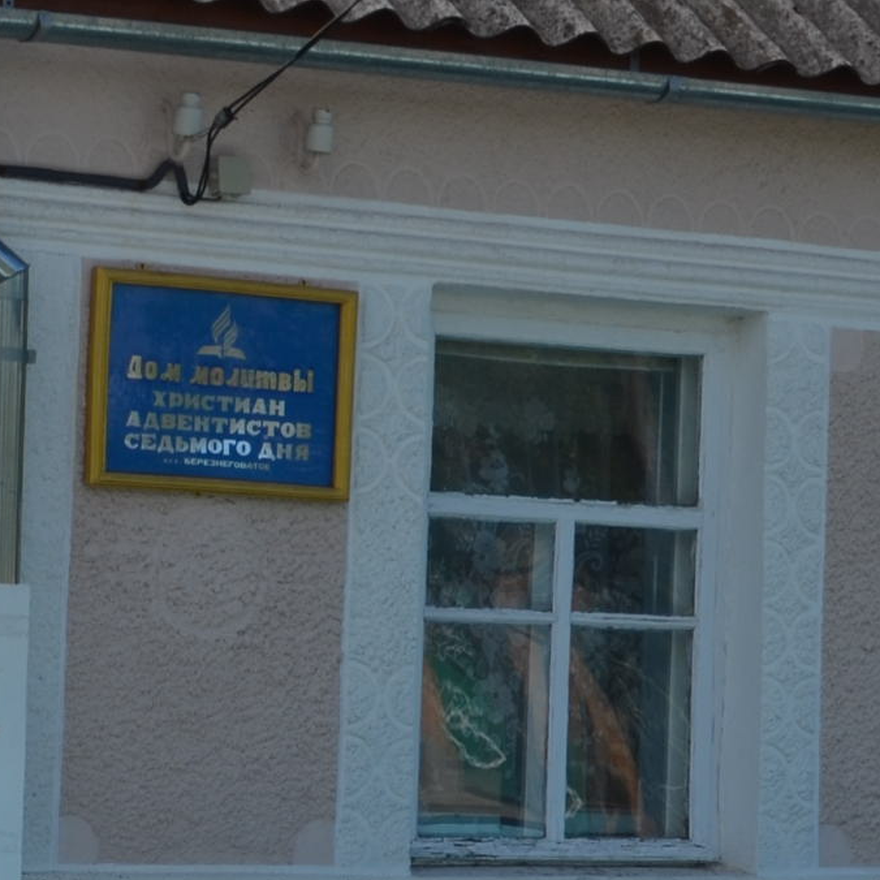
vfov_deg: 10.5
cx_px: 142
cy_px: 624
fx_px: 4803
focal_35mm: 167
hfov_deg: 10.4
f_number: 8
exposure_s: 1/250
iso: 100
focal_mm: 24
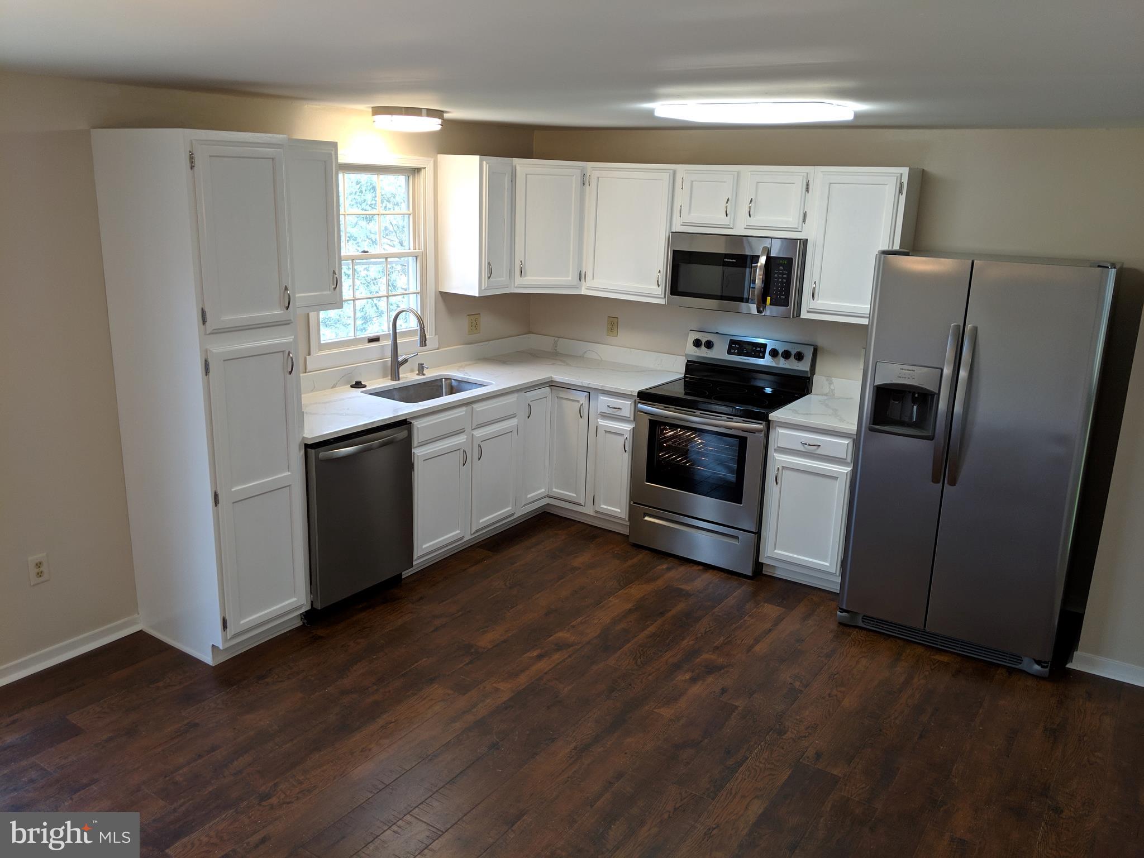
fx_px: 892
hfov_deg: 65.3
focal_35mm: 27
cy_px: 429
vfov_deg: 51.4
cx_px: 572
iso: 148
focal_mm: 4.44
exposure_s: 1/120
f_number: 1.8
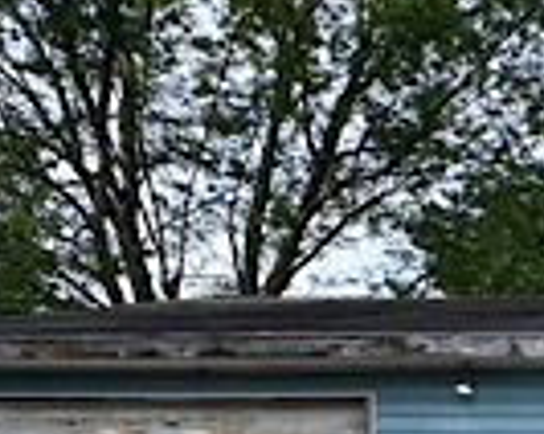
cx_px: 642
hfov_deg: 25.9
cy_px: 598
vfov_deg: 20.6
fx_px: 1061
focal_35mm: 66
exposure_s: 1/652
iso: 50
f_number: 2.2
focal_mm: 2.22
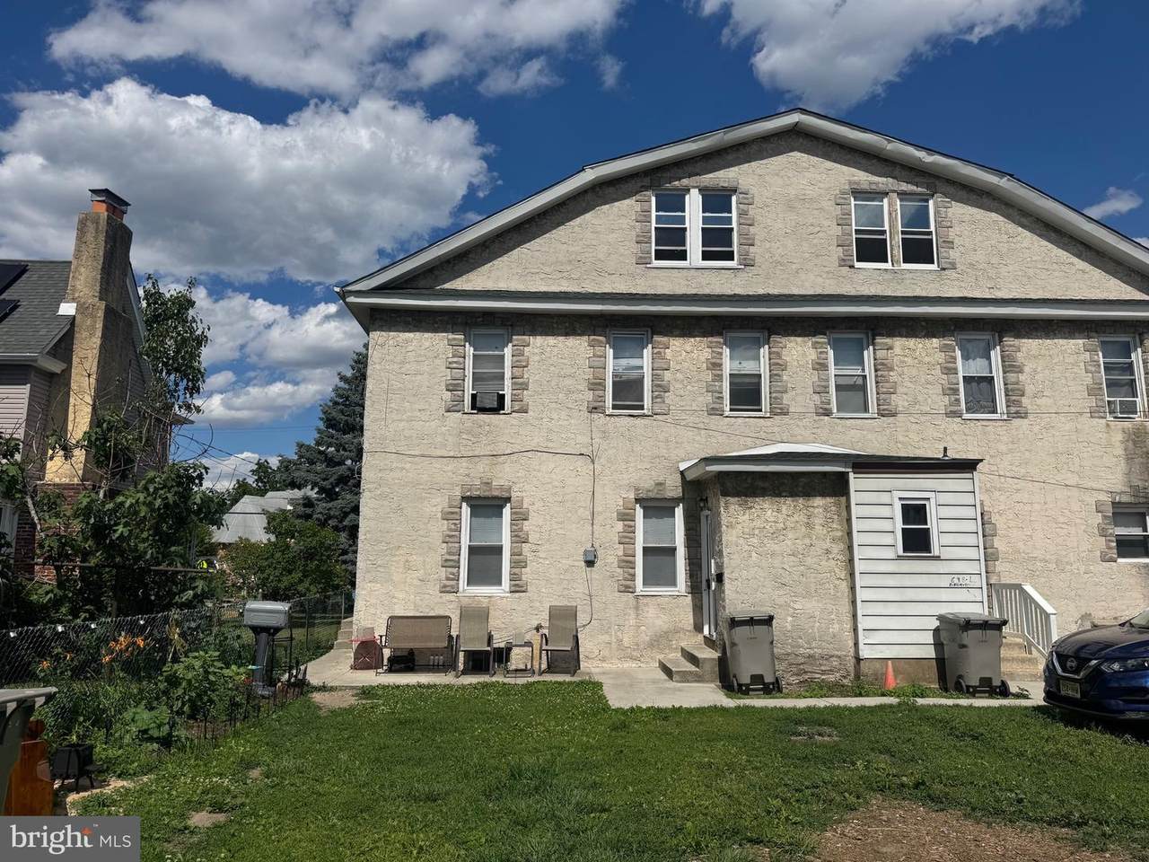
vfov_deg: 56.8
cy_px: 431
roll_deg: +0.0
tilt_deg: +9.8
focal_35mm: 24
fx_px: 797
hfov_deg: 71.6
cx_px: 574
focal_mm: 6.76
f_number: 1.78
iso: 80
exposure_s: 1/12346
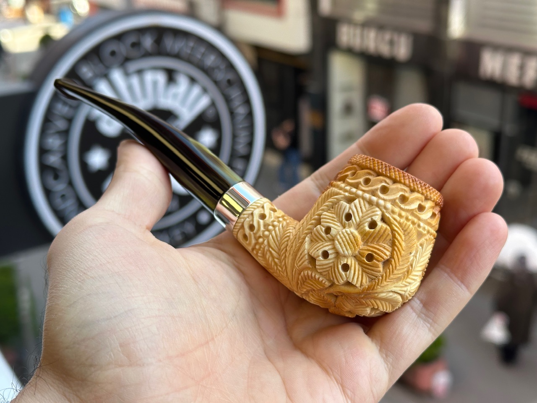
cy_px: 202
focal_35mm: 48
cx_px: 268
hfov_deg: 39.7
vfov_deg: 30.3
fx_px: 745
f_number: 1.78
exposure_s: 1/297
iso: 64
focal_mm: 6.86
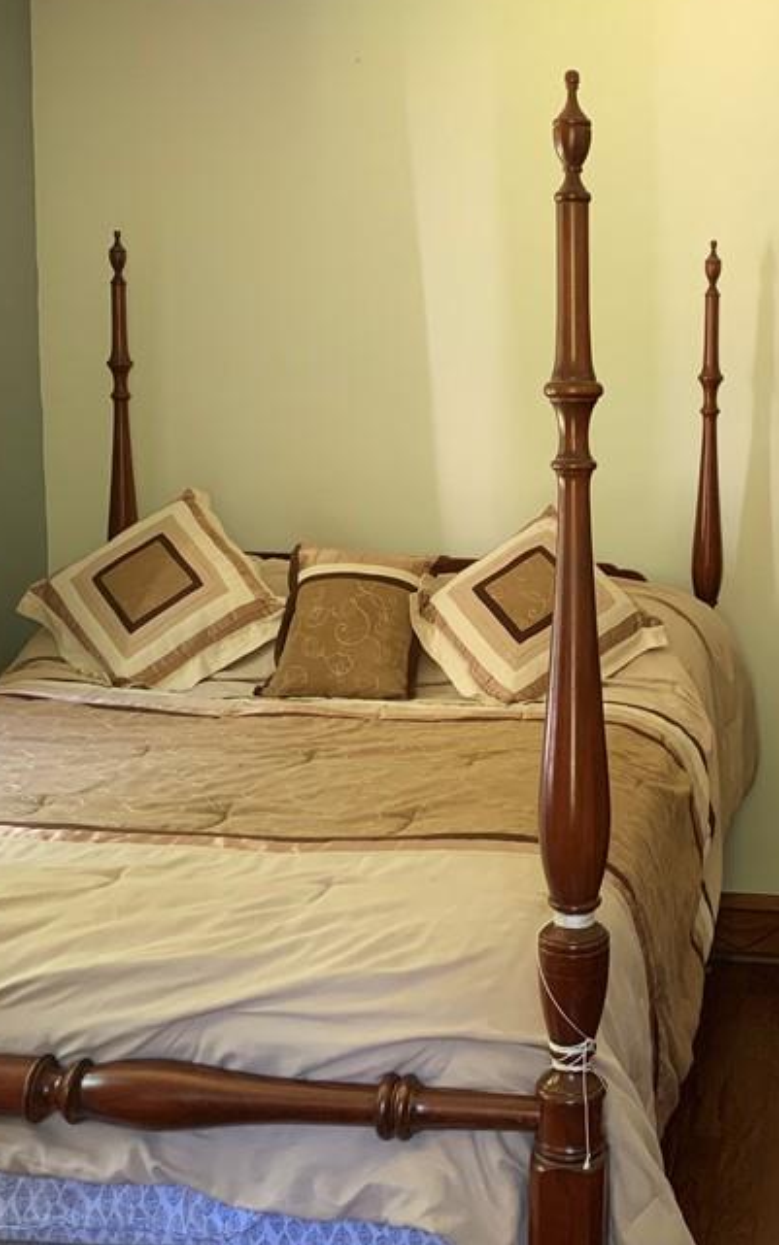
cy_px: 532
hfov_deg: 28.2
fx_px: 1494
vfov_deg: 45.1
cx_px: 690
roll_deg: -0.3
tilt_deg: -5.7
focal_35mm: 44
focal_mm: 4.25
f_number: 1.8
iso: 200
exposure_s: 1/60
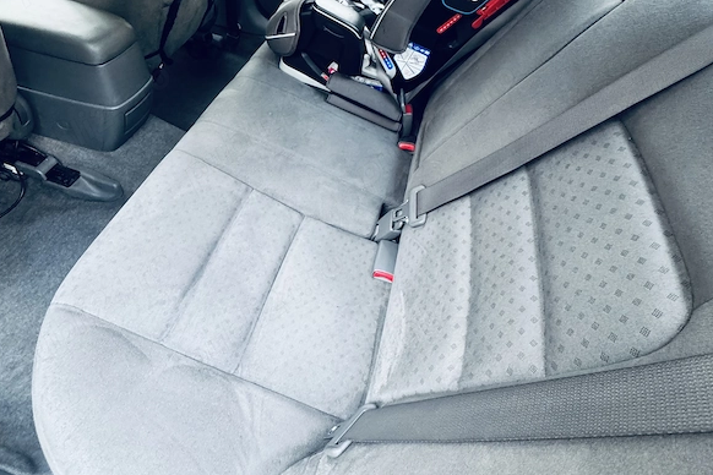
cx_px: 349
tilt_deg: -45.2
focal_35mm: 20
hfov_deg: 84.0
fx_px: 396
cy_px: 166
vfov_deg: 60.7
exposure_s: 1/60
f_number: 2.2
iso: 400
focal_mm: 2.22
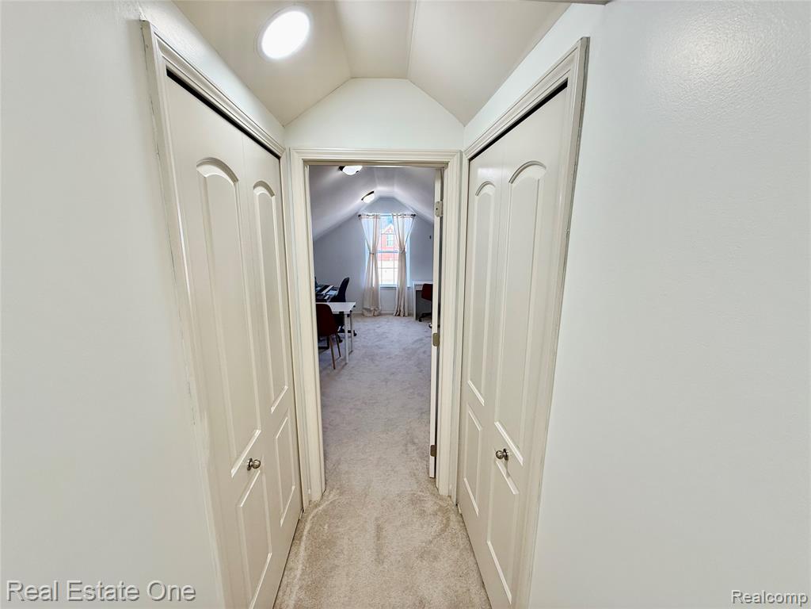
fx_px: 328
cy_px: 304
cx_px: 406
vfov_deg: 85.7
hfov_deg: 102.1
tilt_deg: -11.4
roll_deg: -0.1
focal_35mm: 14
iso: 125
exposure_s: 1/120
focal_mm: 2.22
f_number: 2.2
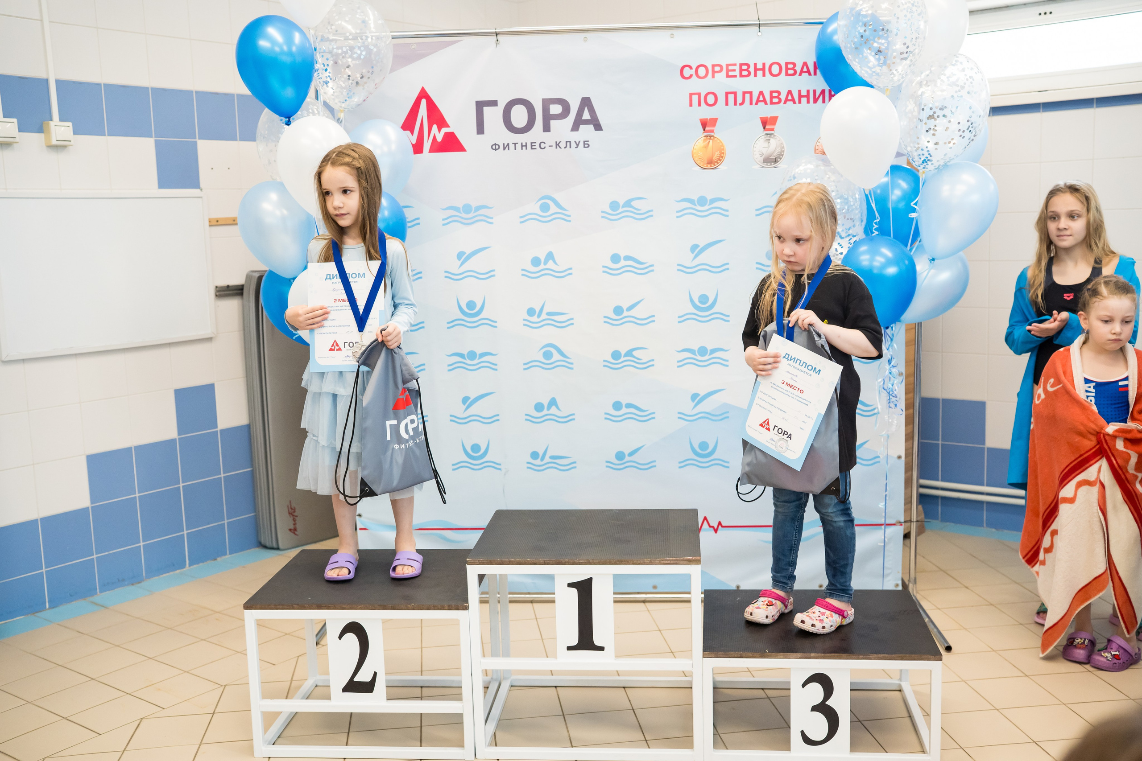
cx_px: 571
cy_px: 380
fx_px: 1110
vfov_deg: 37.9
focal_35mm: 35
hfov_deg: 54.4
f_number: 3.2
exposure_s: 1/500
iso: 2000
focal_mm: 35
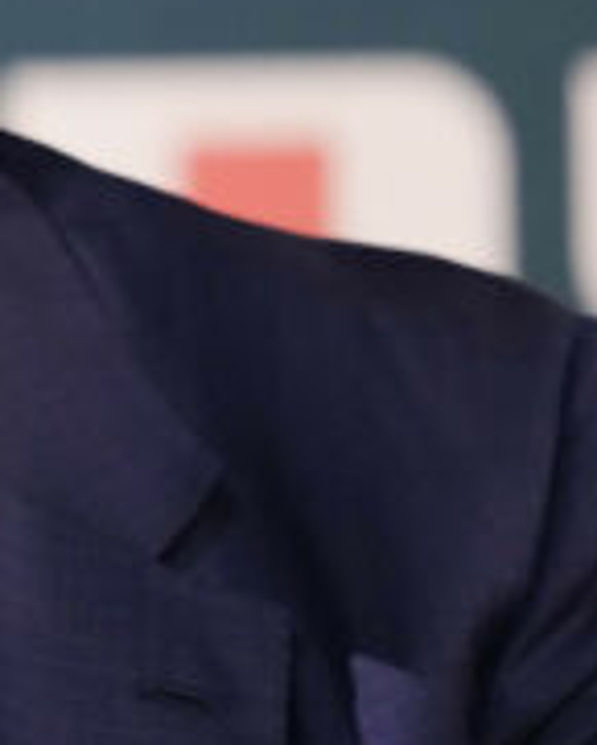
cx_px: -329
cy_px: 74
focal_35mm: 1590
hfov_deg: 1.0
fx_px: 35087
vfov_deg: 1.2
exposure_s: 1/1000
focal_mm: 400
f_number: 2.8
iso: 5000
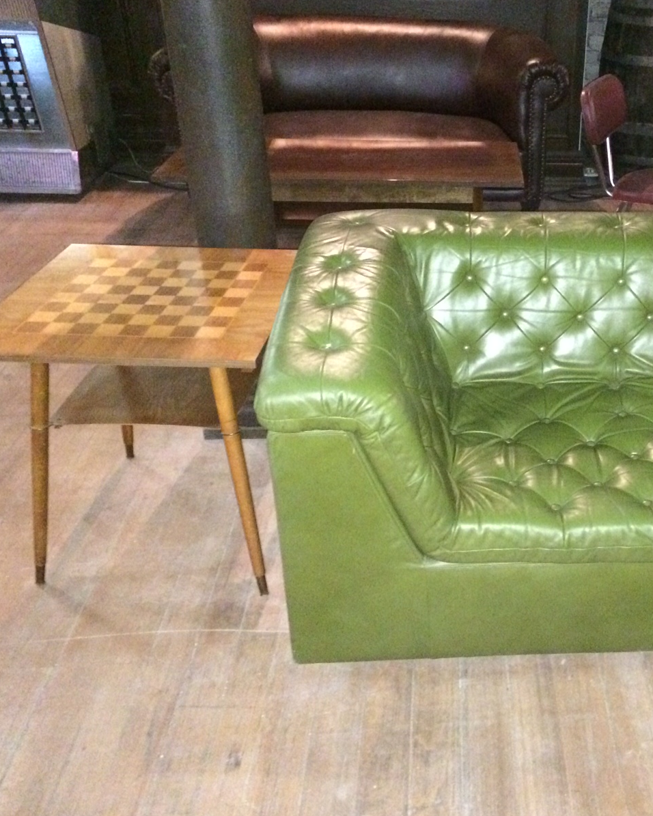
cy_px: 405
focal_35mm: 40
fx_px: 966
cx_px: 501
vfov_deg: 45.8
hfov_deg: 36.3
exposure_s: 1/16
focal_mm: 4.12
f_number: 2.2
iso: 1000
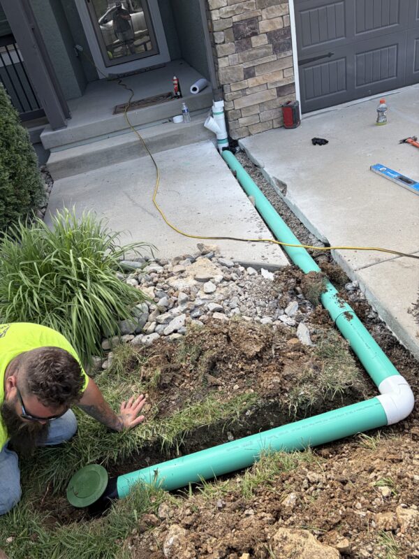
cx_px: 210
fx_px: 420
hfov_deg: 53.1
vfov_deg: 67.3
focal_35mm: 26
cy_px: 280
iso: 50
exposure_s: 1/1016
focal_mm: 5.96
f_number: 1.6
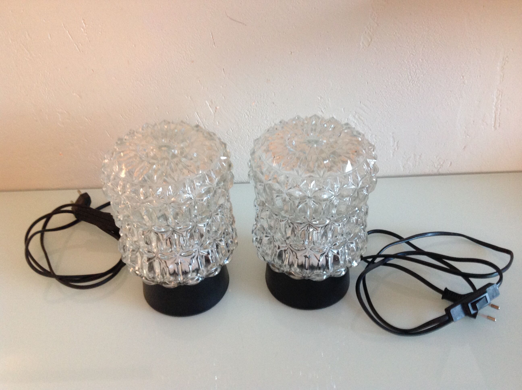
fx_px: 527
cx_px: 261
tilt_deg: -37.1
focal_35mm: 35
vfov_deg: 40.6
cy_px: 195
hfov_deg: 52.7
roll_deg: +1.2
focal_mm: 4.28
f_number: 2.4
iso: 200
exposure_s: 1/17
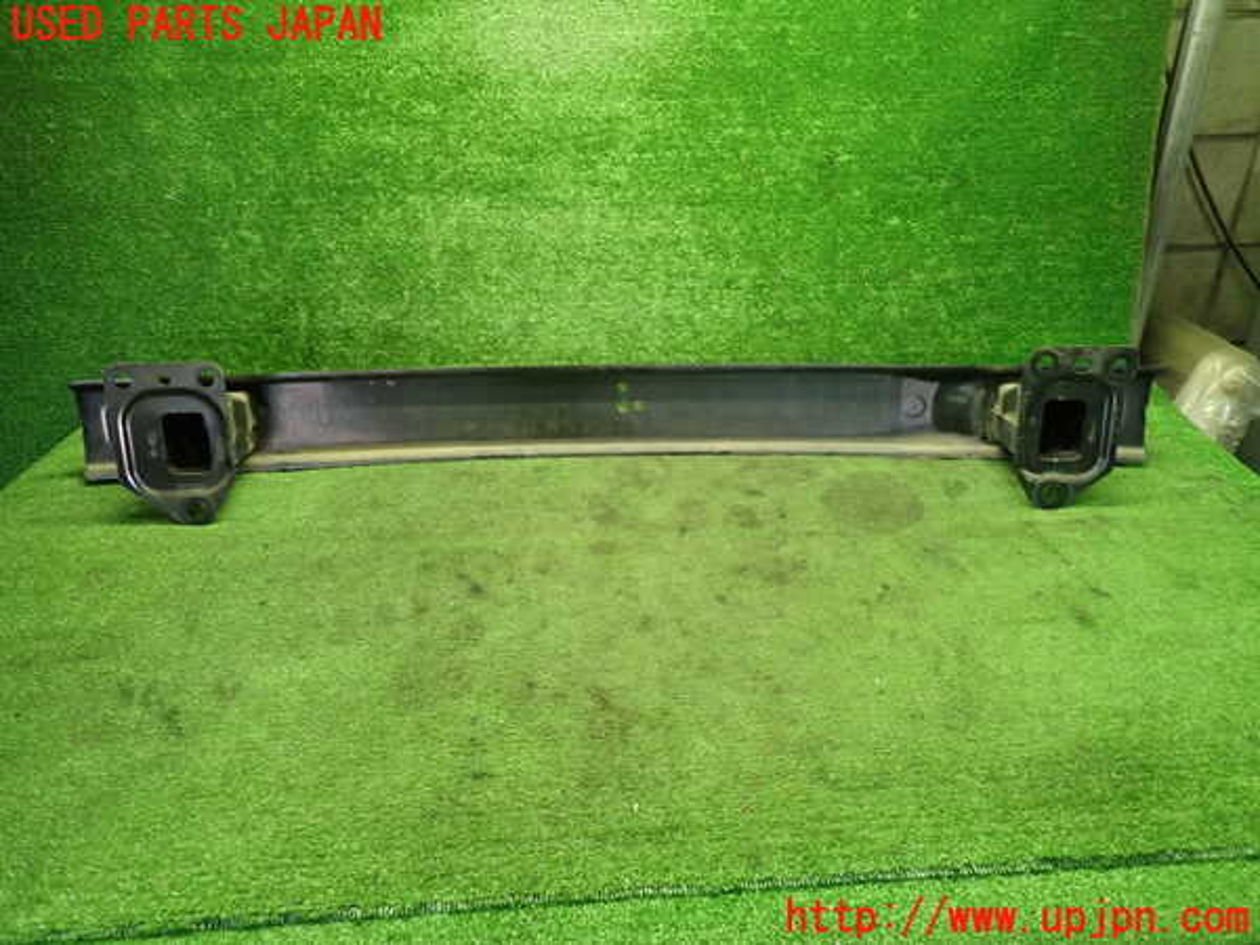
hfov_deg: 69.4
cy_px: 472
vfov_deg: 54.9
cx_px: 630
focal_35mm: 25
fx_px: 910
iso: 250
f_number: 2
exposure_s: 1/30
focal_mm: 4.5
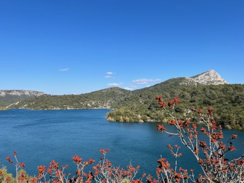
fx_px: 190
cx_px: 124
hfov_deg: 65.3
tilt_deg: +2.5
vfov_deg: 51.3
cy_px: 94
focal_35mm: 27
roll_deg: +1.8
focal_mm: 5.1
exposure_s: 1/3745
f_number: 1.6
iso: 50
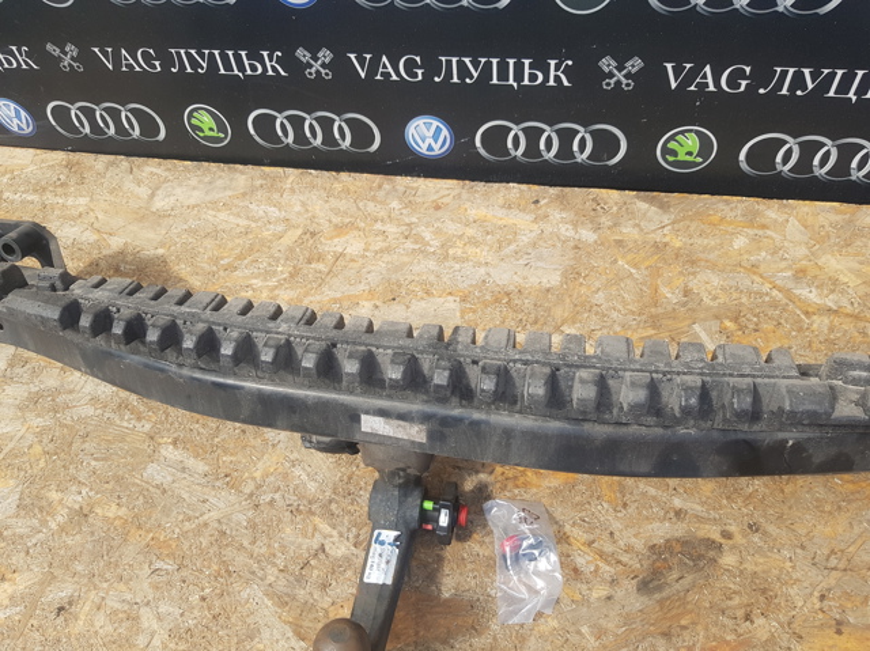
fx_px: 653
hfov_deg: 67.3
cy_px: 326
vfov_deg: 53.0
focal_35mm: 26
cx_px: 435
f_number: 1.7
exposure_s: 1/772
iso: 40
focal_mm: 4.2
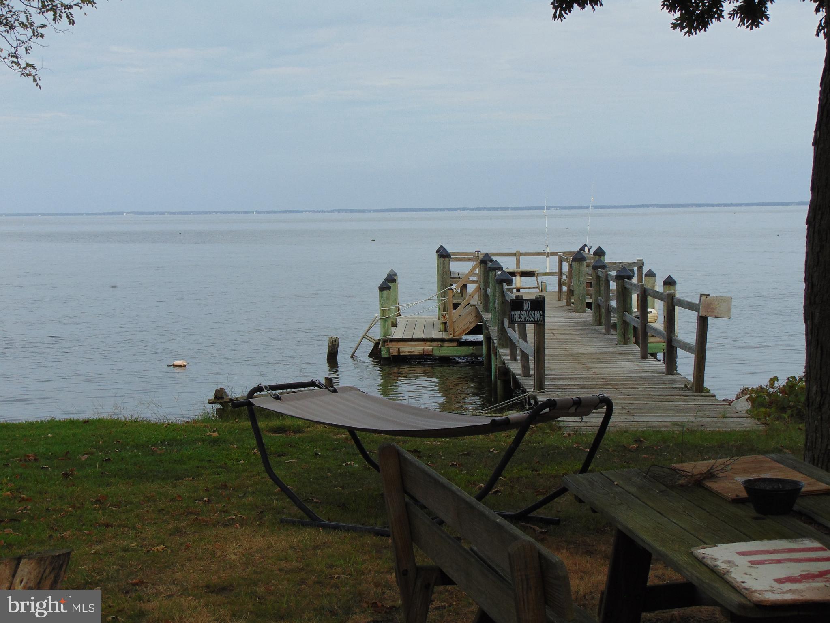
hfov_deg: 32.2
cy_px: 312
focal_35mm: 60
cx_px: 415
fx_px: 1439
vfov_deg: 24.4
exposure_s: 1/200
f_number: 9.3
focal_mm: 10.8
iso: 80
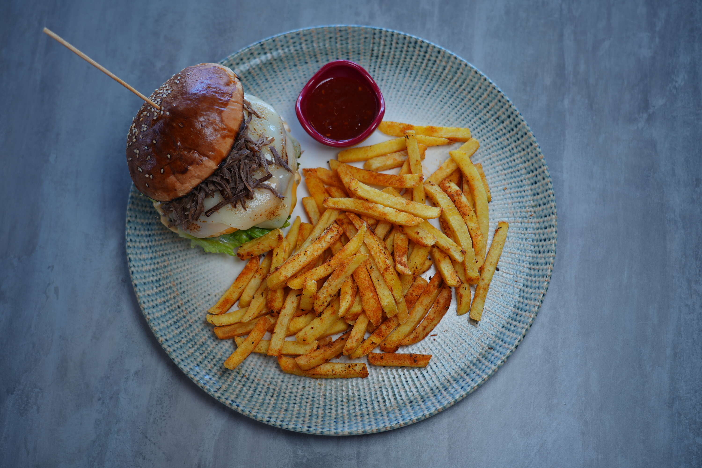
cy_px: 234
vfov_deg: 27.6
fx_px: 956
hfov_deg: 40.3
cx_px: 351
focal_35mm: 49
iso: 64
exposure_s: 1/40
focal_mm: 49
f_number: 4
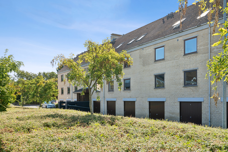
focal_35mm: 35
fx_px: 222
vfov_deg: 37.9
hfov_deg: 54.4
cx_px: 114
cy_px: 76
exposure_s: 1/250
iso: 400
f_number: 10
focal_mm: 35
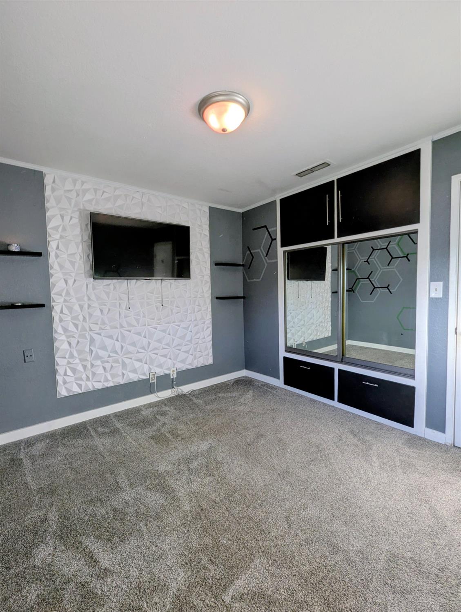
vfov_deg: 106.1
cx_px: 230
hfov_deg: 90.1
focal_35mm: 13
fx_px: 230
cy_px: 306
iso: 65
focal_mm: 1.95
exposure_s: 1/62
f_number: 2.2
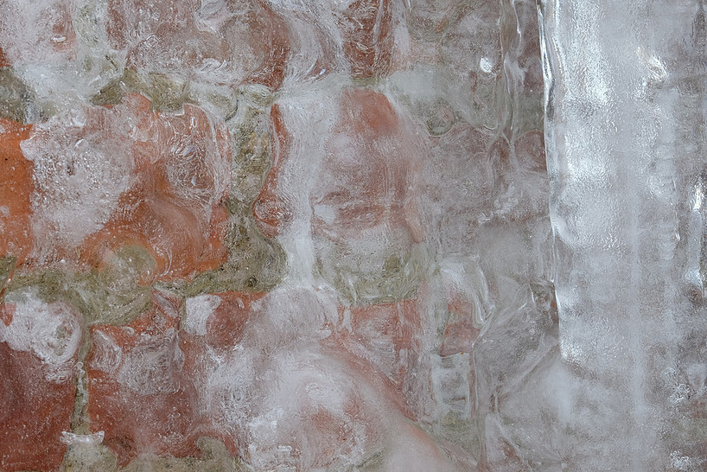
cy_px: 197
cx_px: 283
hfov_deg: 17.5
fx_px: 2298
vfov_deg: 11.7
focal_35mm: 117
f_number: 16
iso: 400
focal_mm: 57.8
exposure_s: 1/34
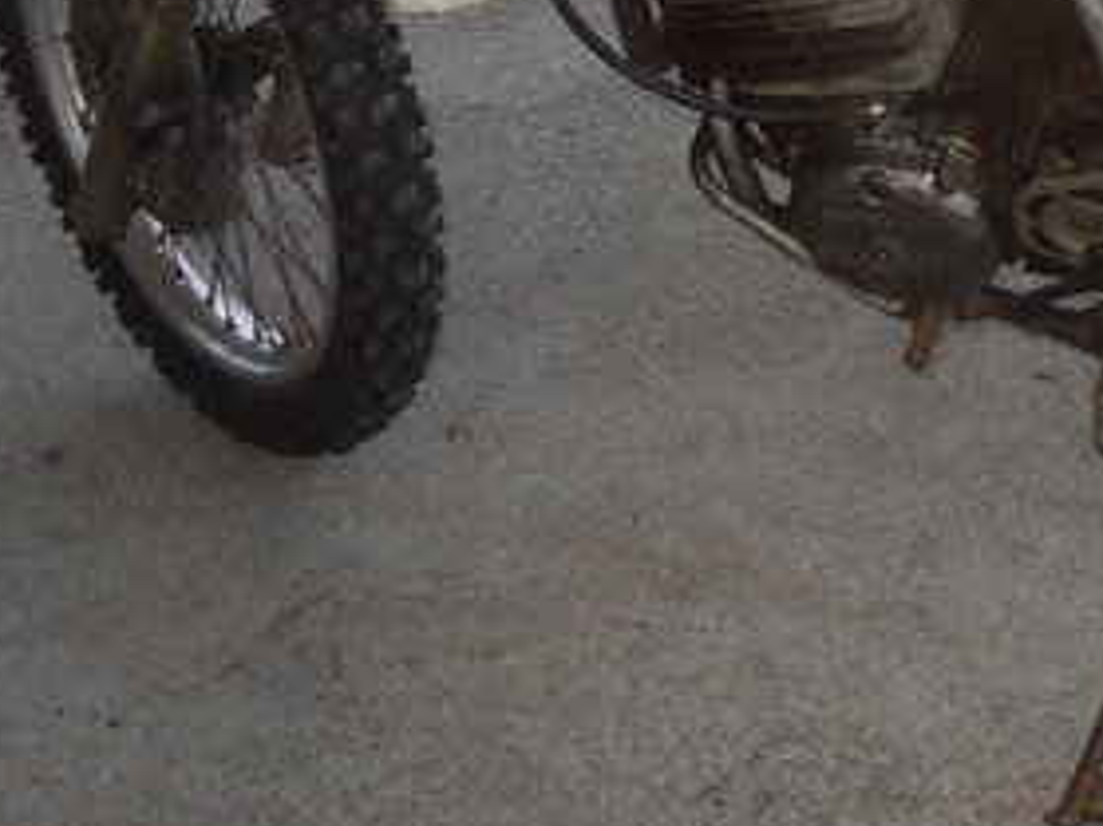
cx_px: 1012
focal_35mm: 89
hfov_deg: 21.5
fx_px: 2835
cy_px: -142
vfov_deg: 16.0
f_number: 3.6
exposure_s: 1/200
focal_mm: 5.6
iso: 100
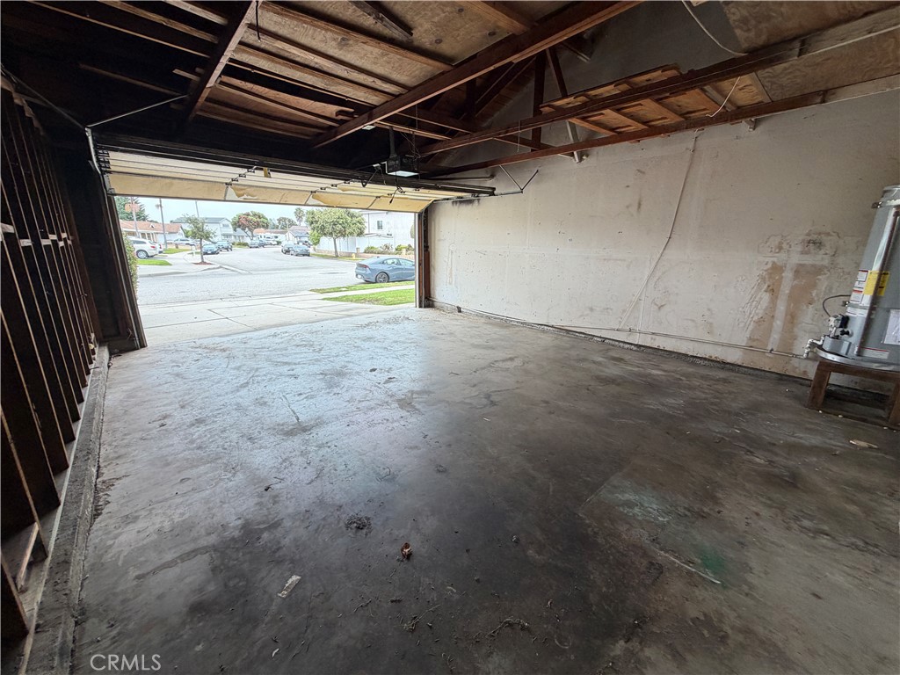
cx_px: 450
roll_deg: +0.0
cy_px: 338
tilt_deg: -14.1
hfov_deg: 102.1
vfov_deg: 85.7
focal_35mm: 14
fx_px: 364
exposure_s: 1/121
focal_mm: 2.22
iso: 80
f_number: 2.2
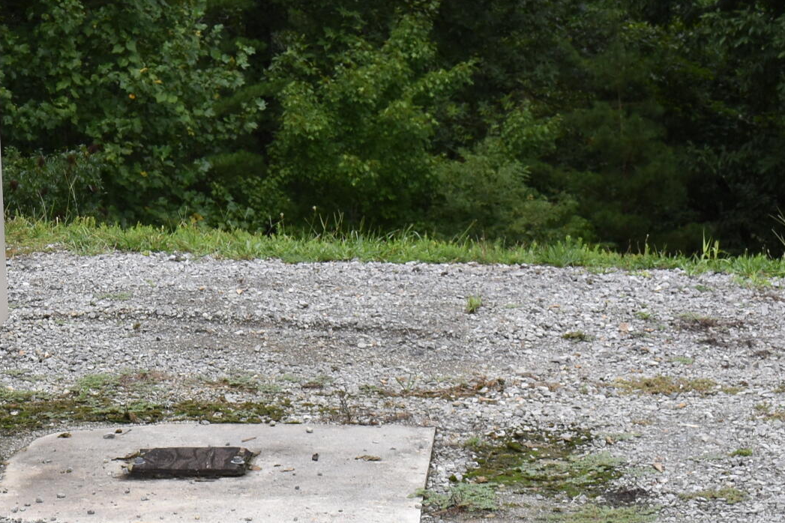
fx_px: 2813
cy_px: 104
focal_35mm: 129
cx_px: -151
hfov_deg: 15.3
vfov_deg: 10.6
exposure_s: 1/250
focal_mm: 30
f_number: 8
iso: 140
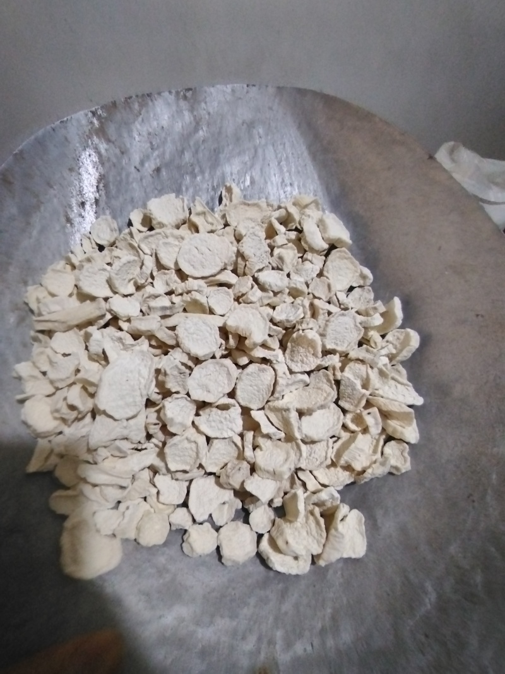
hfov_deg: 78.1
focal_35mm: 16
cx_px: 252
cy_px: 337
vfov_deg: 94.5
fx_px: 311
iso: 957
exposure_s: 1/50
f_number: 2.2
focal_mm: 1.68
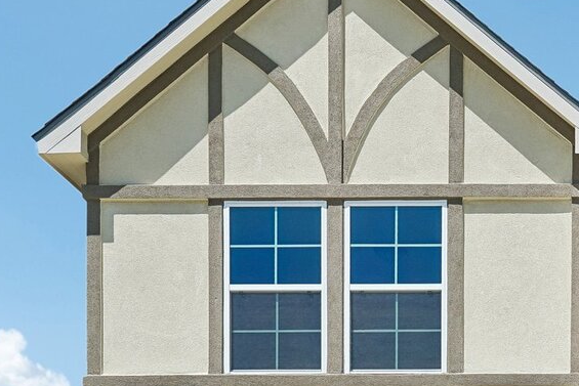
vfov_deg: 15.5
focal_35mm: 86
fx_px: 1383
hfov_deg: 22.2
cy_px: 413
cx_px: 655
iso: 200
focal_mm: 30
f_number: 8
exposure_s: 1/1000
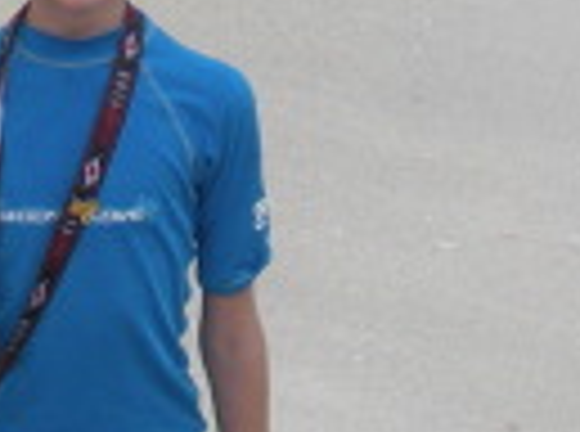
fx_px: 3743
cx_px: 540
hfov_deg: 8.8
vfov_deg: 6.3
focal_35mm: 224
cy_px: -666
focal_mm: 6.3
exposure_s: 1/794
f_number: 3.5
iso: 64
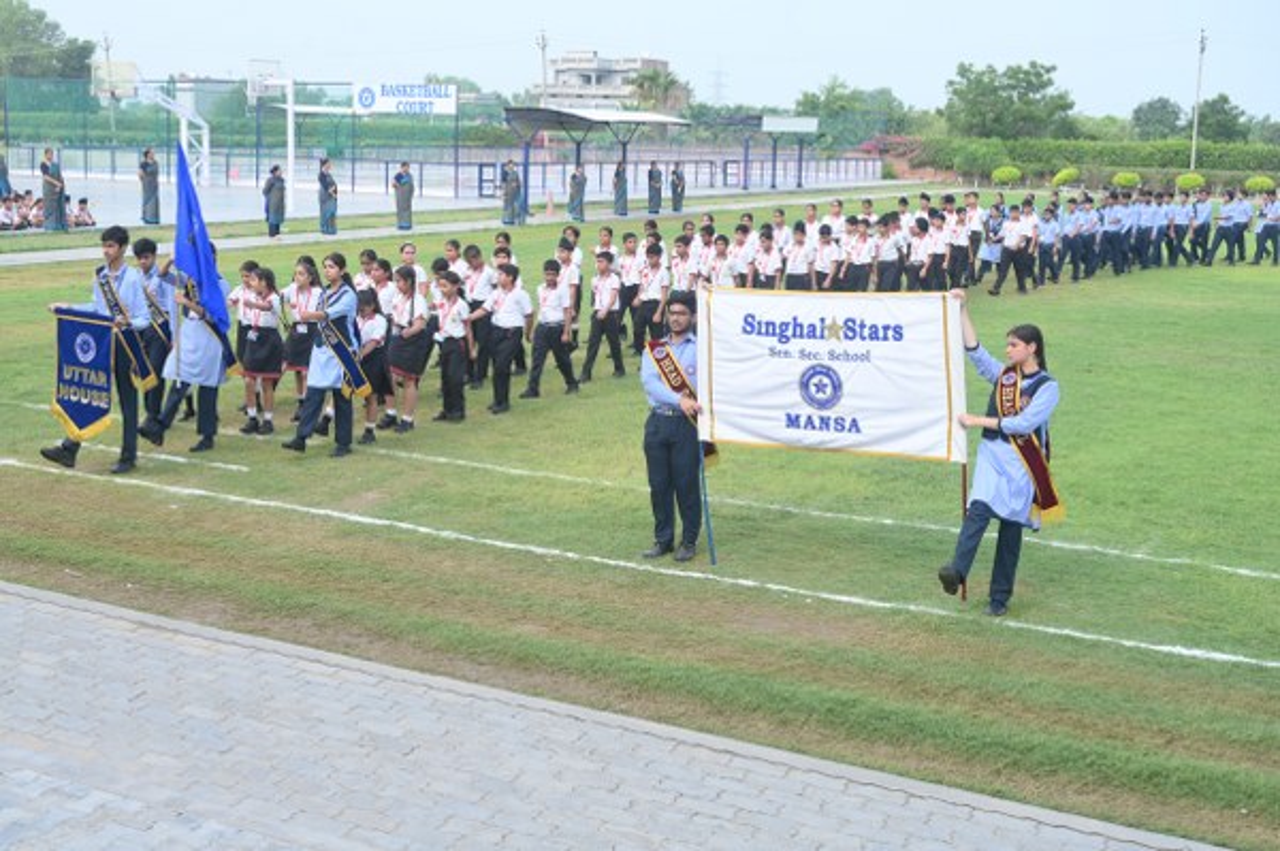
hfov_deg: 45.5
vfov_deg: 31.1
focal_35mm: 43
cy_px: 426
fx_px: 1528
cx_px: 640
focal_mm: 43
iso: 160
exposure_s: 1/125
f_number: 8
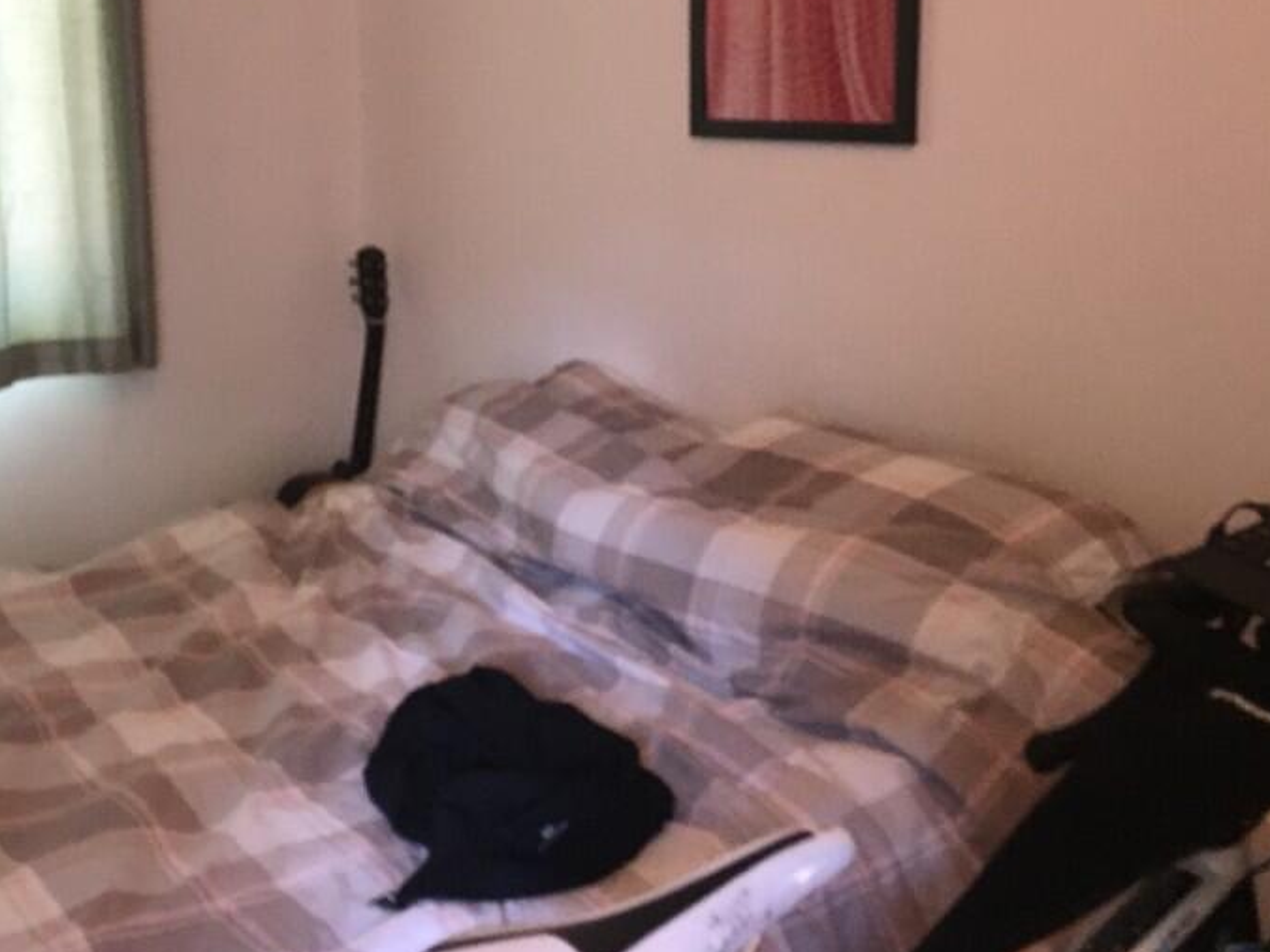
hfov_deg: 42.5
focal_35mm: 44
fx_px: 1614
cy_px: 271
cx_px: 448
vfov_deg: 32.4
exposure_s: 1/20
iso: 200
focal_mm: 4.15
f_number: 2.2
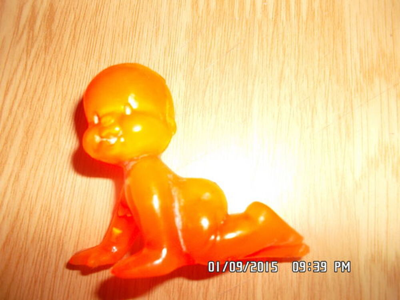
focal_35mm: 28
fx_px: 324
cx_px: 200
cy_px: 150
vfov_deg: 49.7
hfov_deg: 63.4
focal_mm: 4.1
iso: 100
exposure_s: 1/15
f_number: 3.3
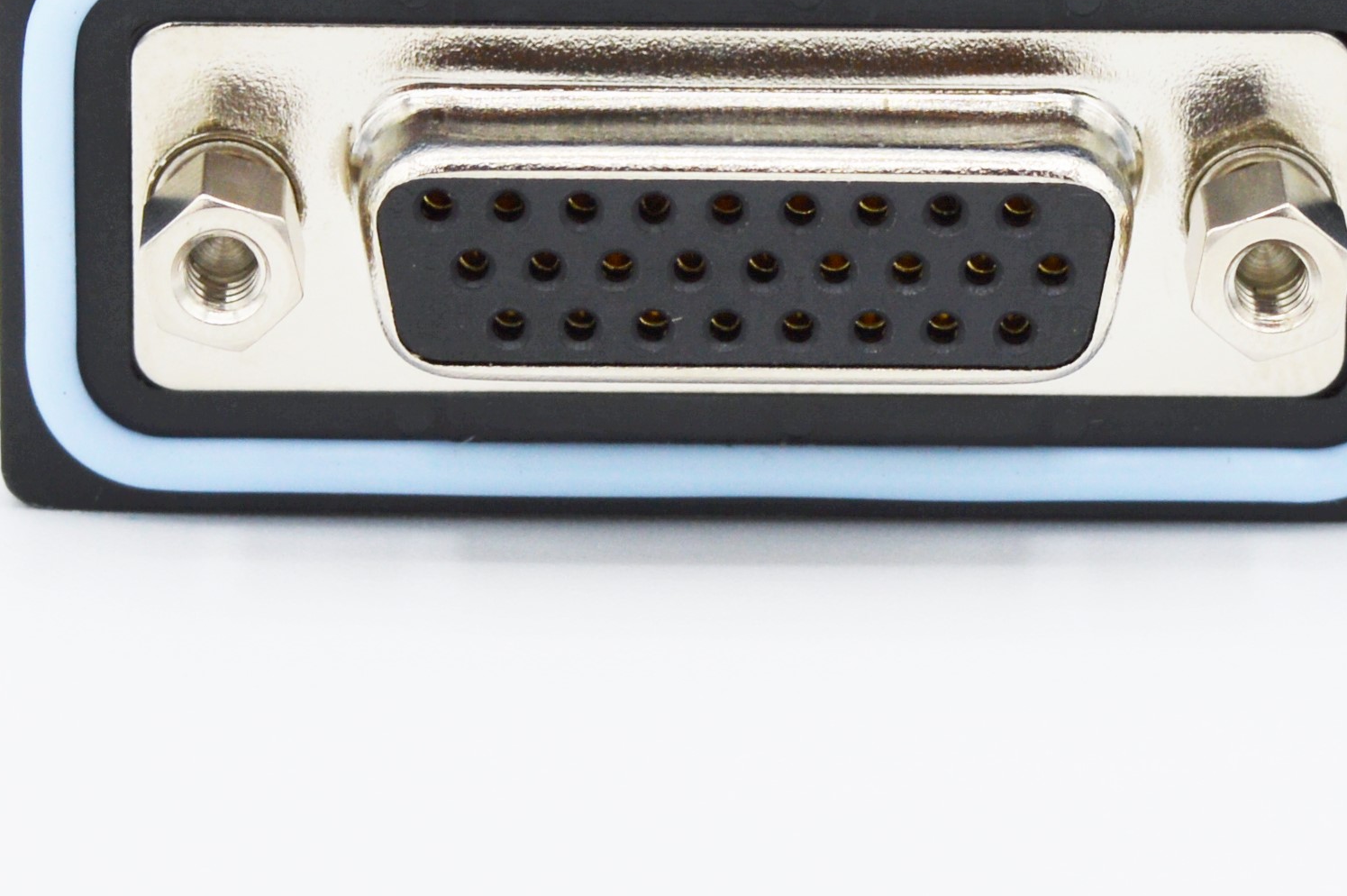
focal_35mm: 169
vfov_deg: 8.1
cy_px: 143
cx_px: 737
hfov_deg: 12.2
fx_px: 6318
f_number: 8
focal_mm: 40
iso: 100
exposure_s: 1/250
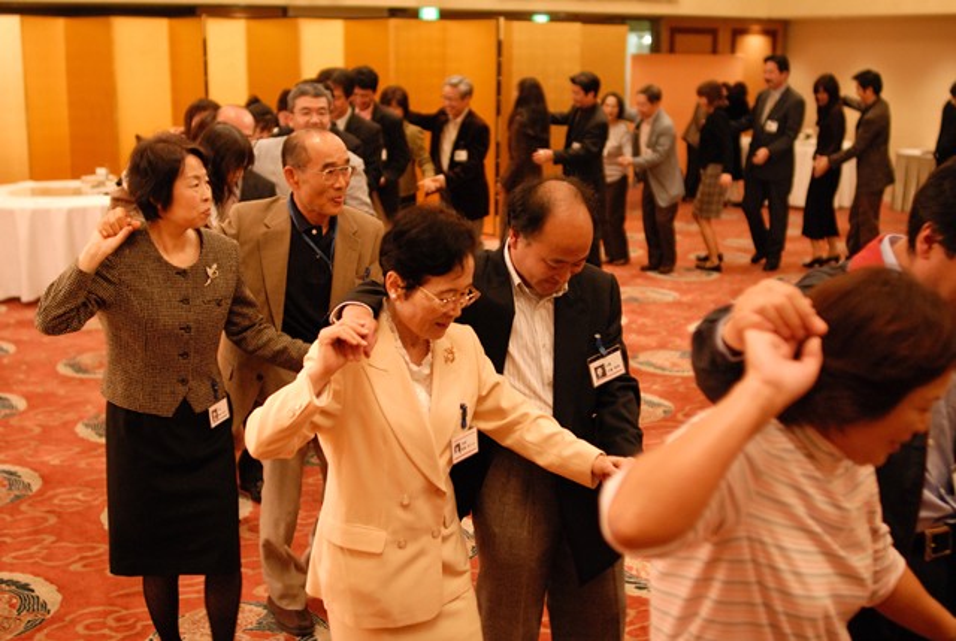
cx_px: 478
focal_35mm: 42
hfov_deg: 46.3
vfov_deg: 32.0
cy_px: 320
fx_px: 1117
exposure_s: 1/80
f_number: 2
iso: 800
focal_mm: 28
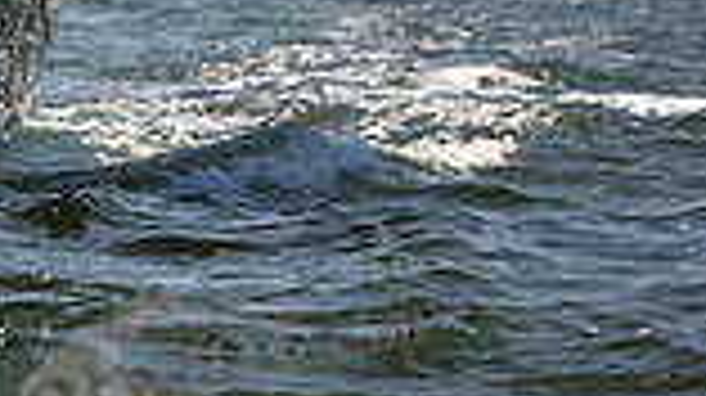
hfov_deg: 4.1
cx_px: -436
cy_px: -241
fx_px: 9782
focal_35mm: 523
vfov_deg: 2.3
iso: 250
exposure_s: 1/1600
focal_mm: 135
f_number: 3.5
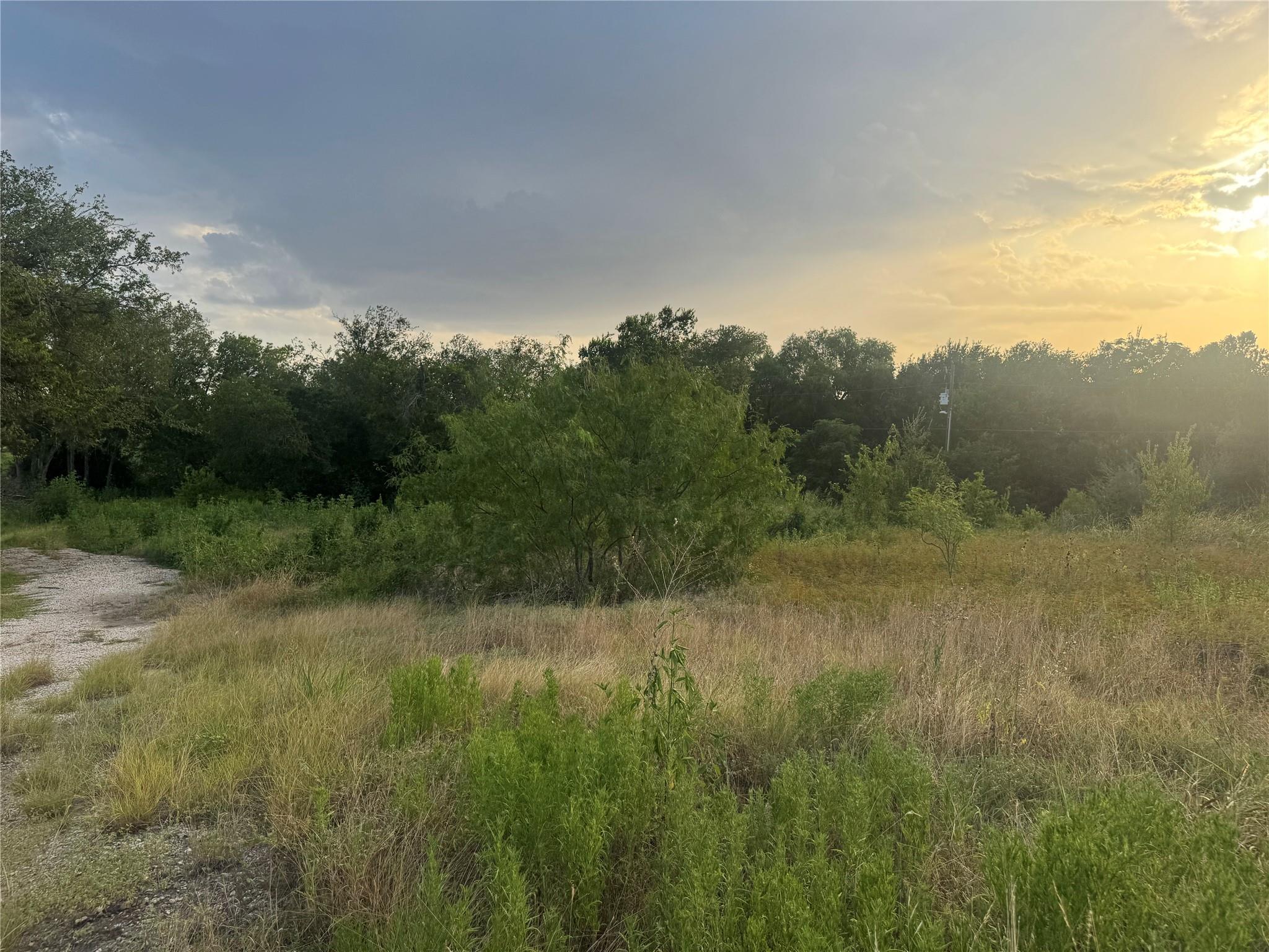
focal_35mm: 24
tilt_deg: -0.6
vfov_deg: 56.8
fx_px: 880
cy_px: 476
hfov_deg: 71.6
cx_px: 634
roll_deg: +0.6
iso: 80
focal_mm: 6.76
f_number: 1.78
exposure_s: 1/2833
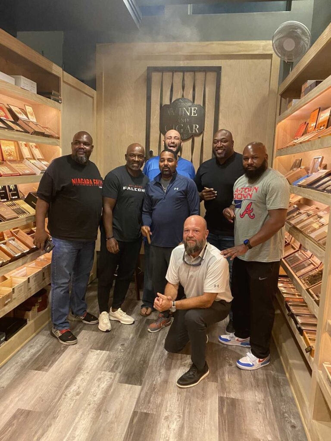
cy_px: 220
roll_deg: -2.5
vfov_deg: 67.3
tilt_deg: -8.7
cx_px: 166
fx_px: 331
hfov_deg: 53.1
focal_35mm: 26
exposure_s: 1/30
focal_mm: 4.25
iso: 640
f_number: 1.8
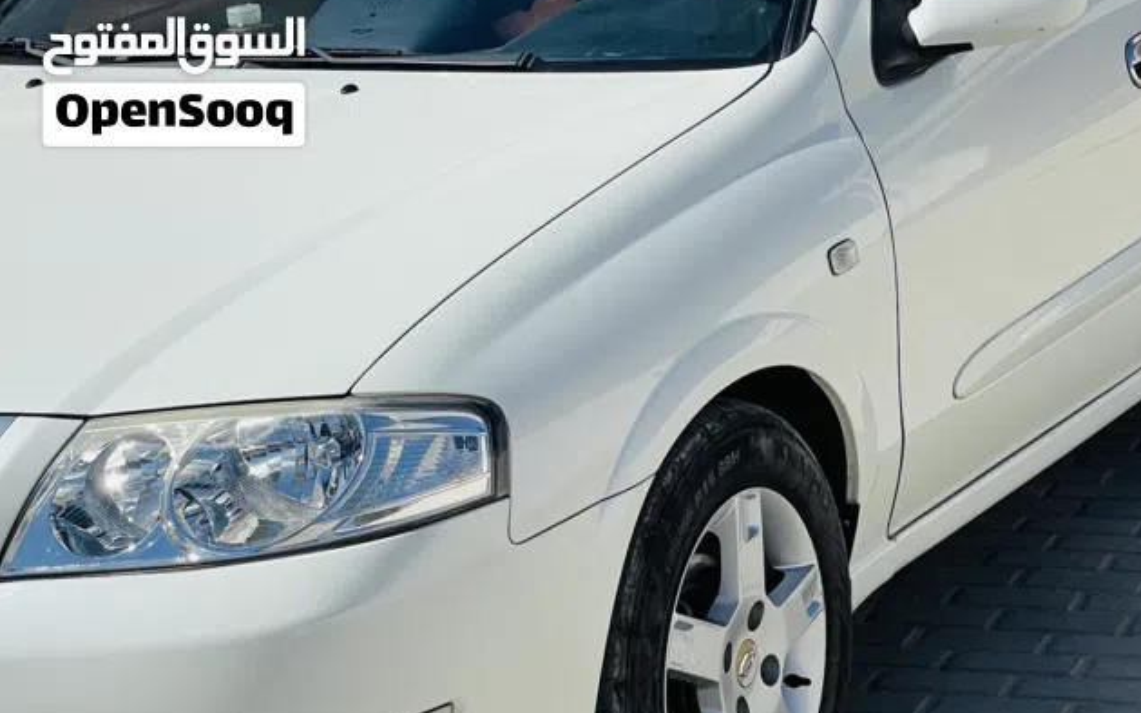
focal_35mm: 56
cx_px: 578
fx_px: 1742
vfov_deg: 23.1
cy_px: 407
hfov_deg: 36.3
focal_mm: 6
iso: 25
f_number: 2
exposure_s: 1/3195
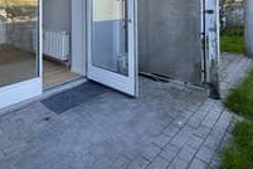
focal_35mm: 27
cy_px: 6
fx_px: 190
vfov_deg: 42.5
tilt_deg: +0.0
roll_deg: +0.9
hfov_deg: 65.2
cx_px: 80
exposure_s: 1/121
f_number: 2.2
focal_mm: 2.22
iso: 50
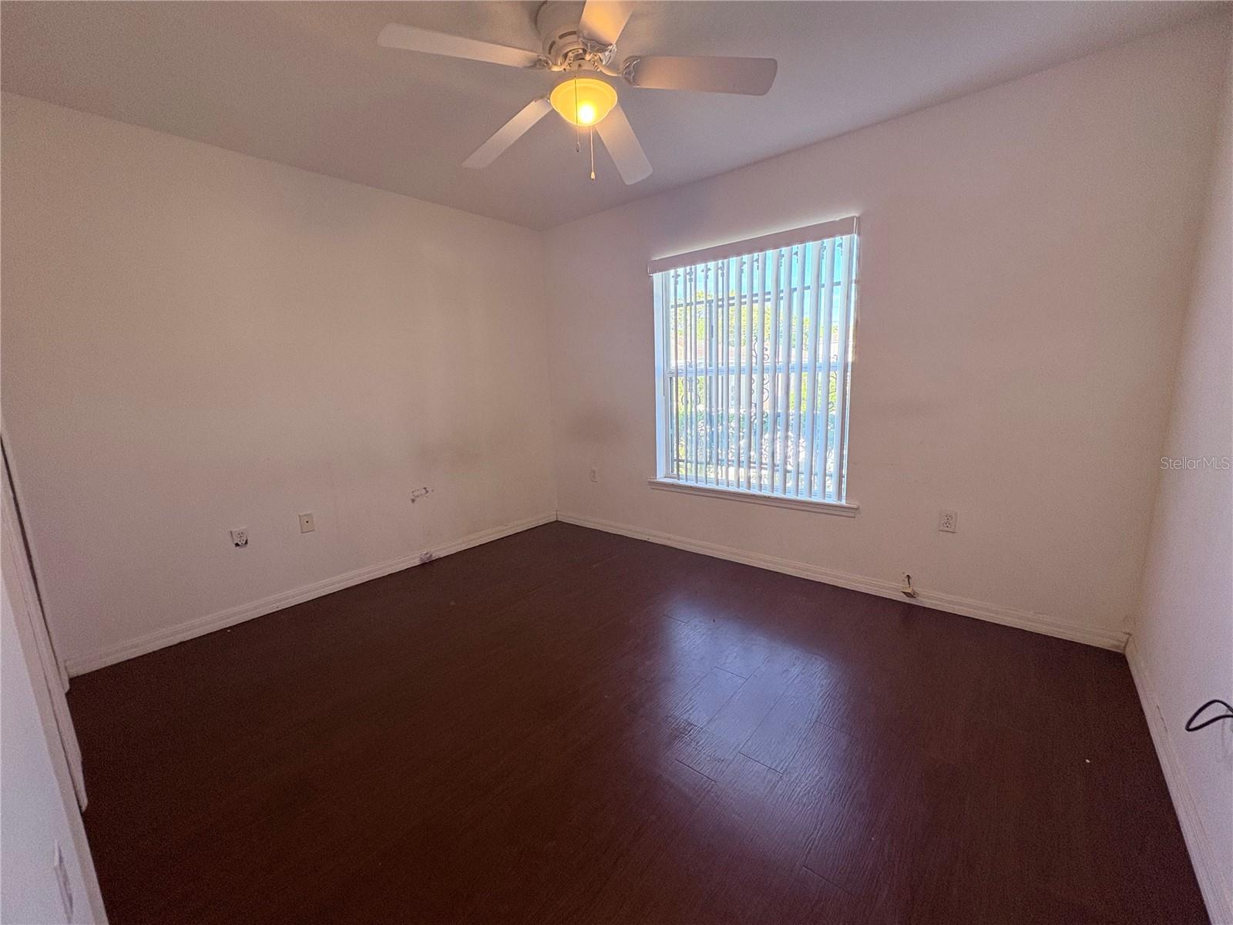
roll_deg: +2.0
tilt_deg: -9.7
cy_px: 462
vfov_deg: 85.7
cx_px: 616
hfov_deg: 102.1
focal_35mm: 14
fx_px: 499
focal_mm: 2.22
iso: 200
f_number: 2.2
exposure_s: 1/120
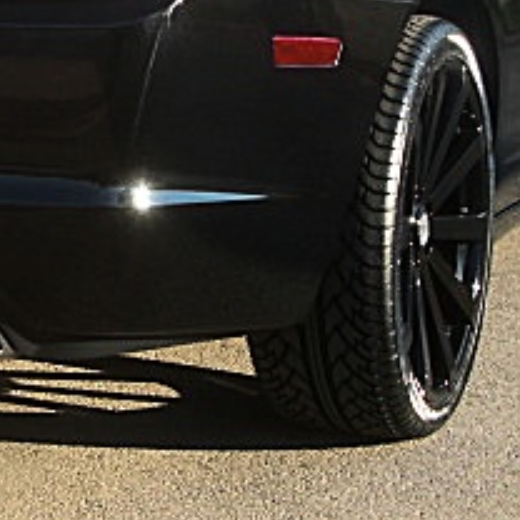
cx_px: 15
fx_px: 1666
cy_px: 178
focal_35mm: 98
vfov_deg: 17.7
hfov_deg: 17.4
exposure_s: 1/200
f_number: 2.8
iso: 50
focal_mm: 6.3
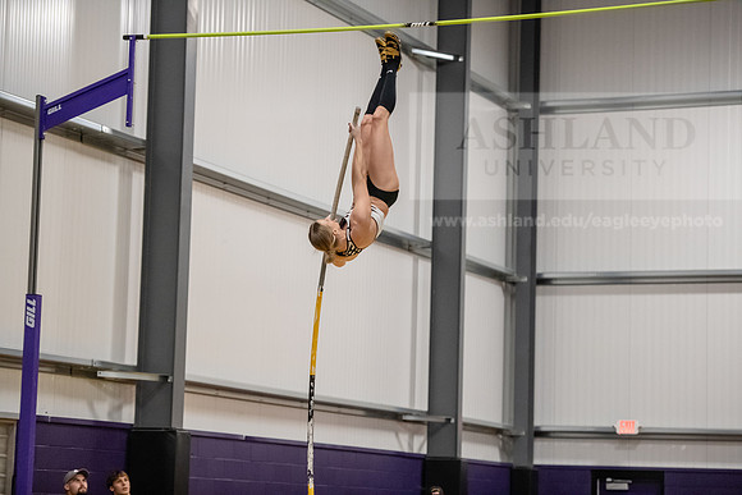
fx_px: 2268
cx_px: 371
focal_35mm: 110
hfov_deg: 18.6
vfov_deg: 12.5
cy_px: 248
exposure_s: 1/800
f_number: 2.8
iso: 6400
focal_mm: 110
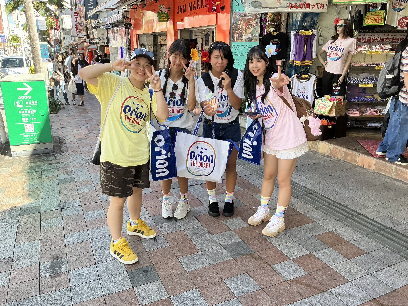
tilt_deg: -16.4
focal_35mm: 28
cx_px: 204
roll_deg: +0.2
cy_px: 153
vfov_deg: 49.7
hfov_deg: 63.4
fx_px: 330
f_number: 1.8
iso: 25
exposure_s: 1/216
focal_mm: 3
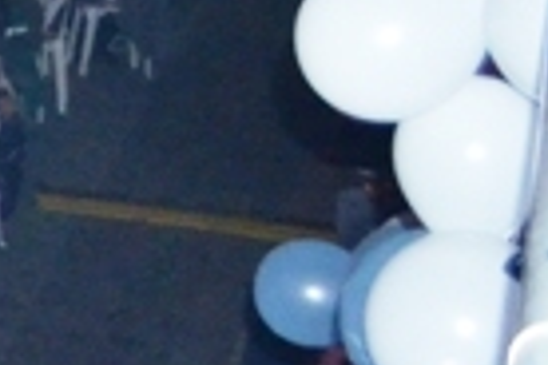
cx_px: -1469
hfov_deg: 6.9
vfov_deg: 5.6
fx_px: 3714
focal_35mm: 244
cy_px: -222
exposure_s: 1/60
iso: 3200
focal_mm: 22
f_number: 4
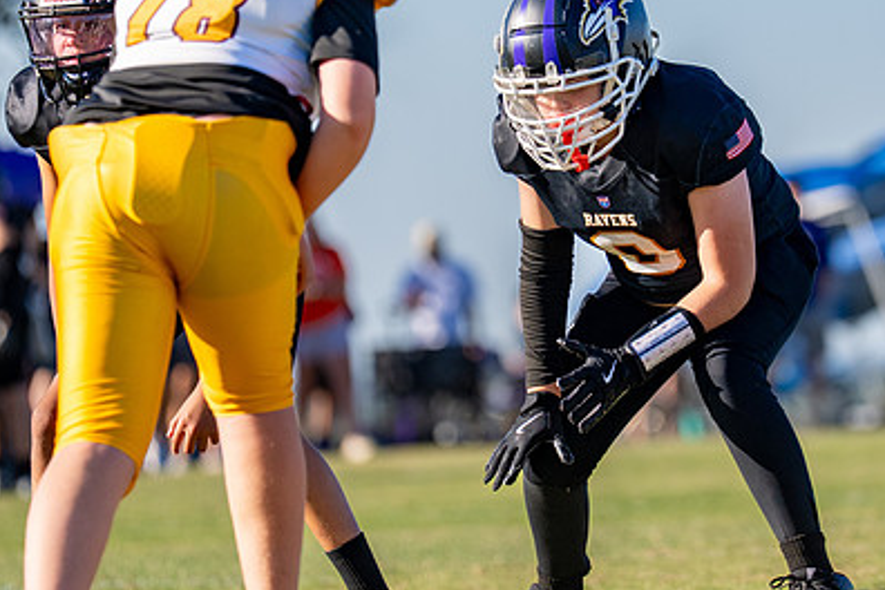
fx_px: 10423
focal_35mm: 424
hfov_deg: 4.9
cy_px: 263
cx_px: 663
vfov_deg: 3.2
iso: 160
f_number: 2.8
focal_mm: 176
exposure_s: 1/2500
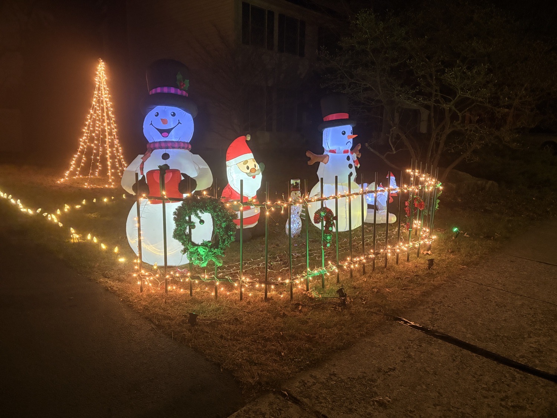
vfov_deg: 53.1
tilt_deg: -11.8
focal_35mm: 26
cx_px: 278
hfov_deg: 67.3
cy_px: 209
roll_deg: -1.5
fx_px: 418
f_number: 1.6
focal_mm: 5.96
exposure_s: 1/40
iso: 640
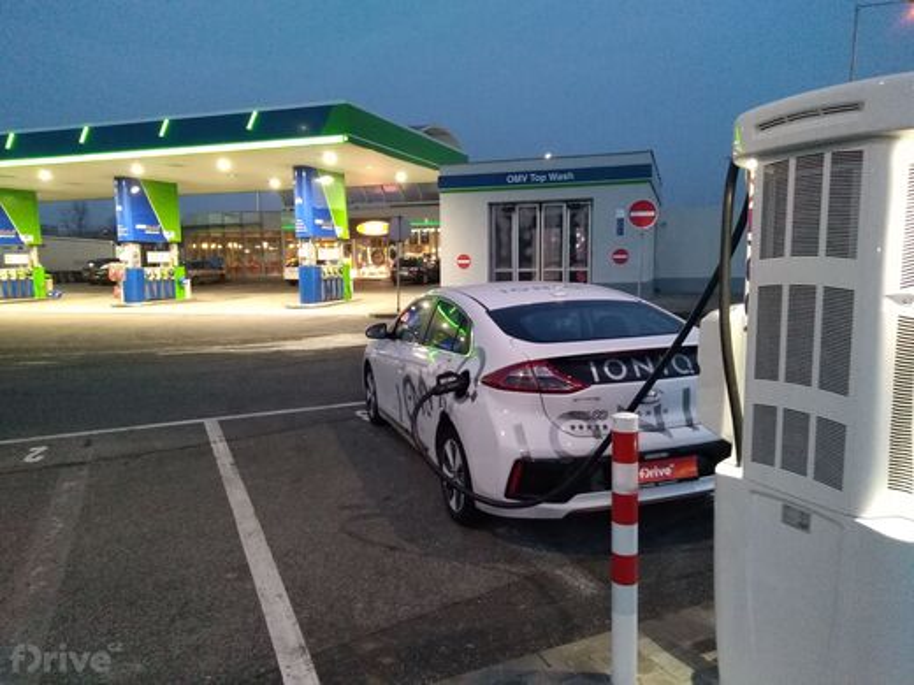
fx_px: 687
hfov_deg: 67.3
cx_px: 457
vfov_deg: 53.1
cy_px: 342
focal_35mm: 26
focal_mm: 3.46
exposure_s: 1/16.7
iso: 807
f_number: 2.2
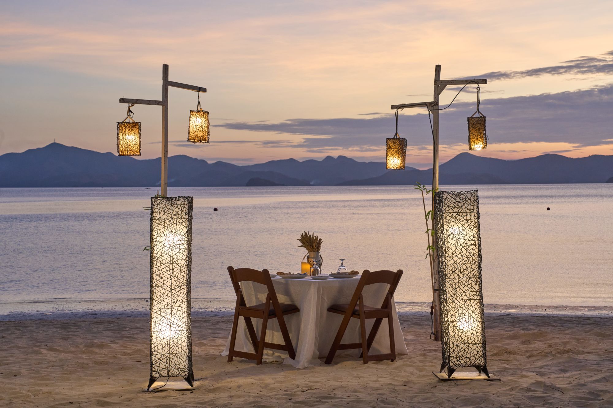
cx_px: 306
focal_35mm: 67
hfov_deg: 30.1
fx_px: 1141
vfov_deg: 20.3
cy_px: 204
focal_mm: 67
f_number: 11
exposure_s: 1/45
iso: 1250
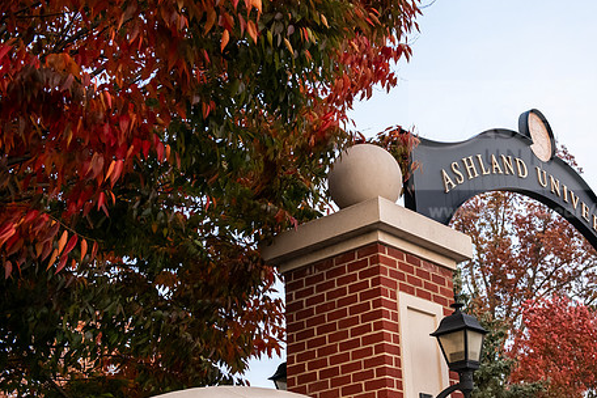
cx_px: 369
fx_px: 929
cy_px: 239
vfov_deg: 24.1
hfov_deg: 35.5
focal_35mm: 56
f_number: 4
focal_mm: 44
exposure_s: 1/200
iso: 1600
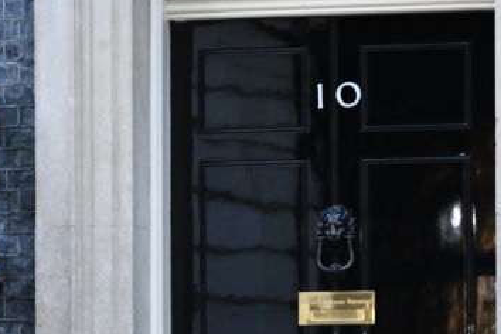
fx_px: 4383
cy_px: 448
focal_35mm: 315
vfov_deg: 4.3
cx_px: 345
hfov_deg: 6.5
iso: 1250
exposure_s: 1/500
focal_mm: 73
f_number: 2.8
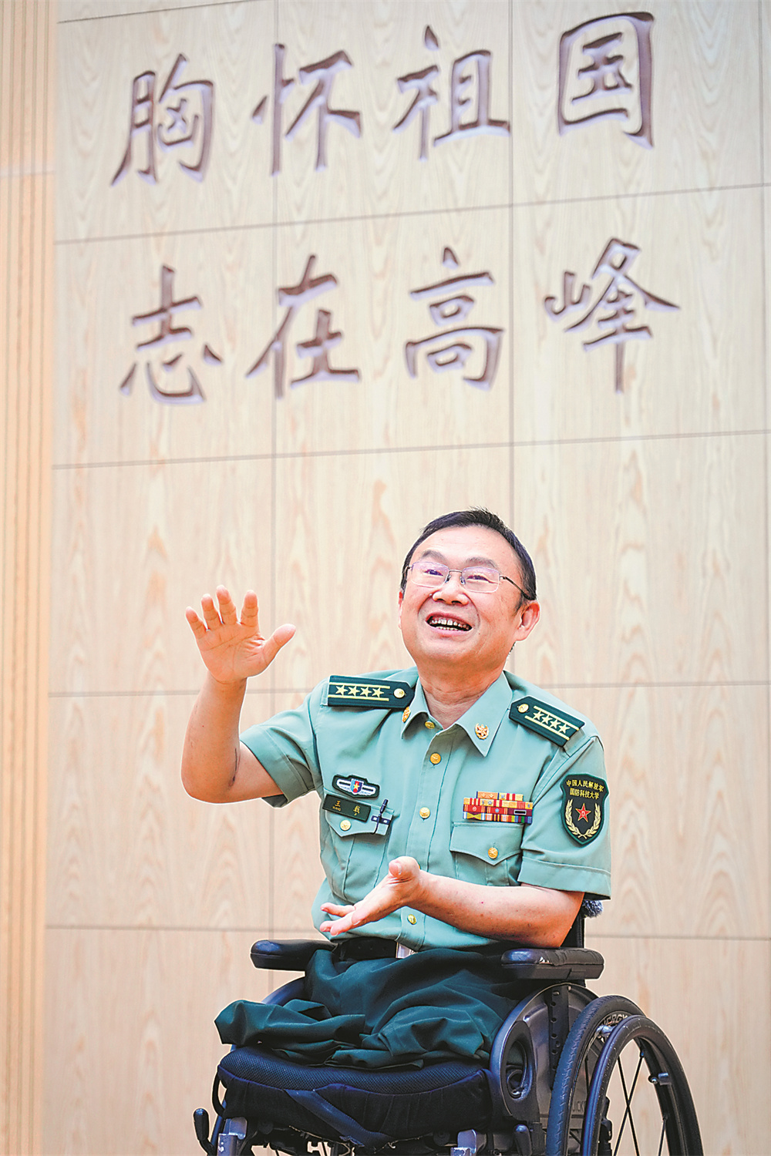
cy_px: 578
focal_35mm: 84
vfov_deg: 24.2
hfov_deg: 16.3
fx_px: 2698
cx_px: 386
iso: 1000
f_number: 4
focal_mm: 84
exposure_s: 1/160
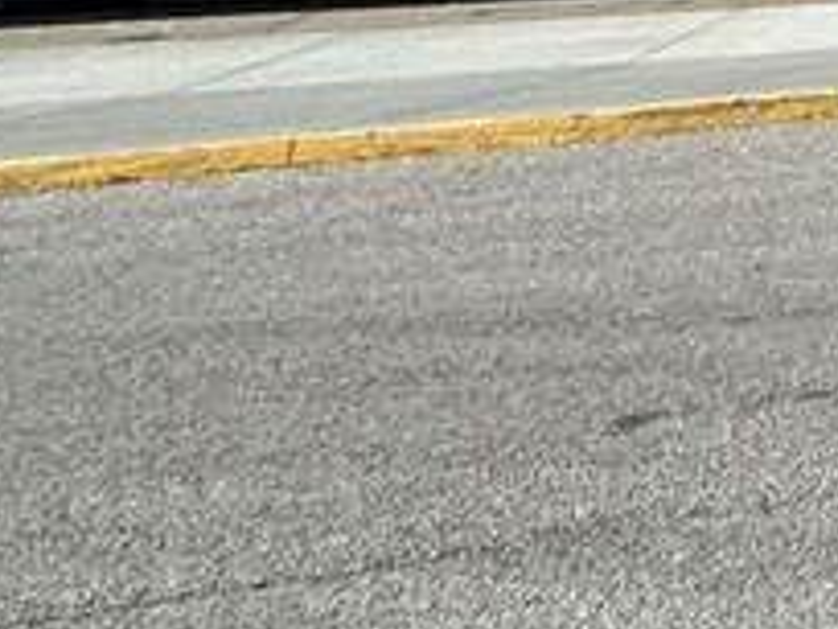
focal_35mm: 88
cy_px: -703
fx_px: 2130
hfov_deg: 11.1
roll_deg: +0.6
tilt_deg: +11.5
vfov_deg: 13.7
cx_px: 2600
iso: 50
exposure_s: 1/1689
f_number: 2.2
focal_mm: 2.22
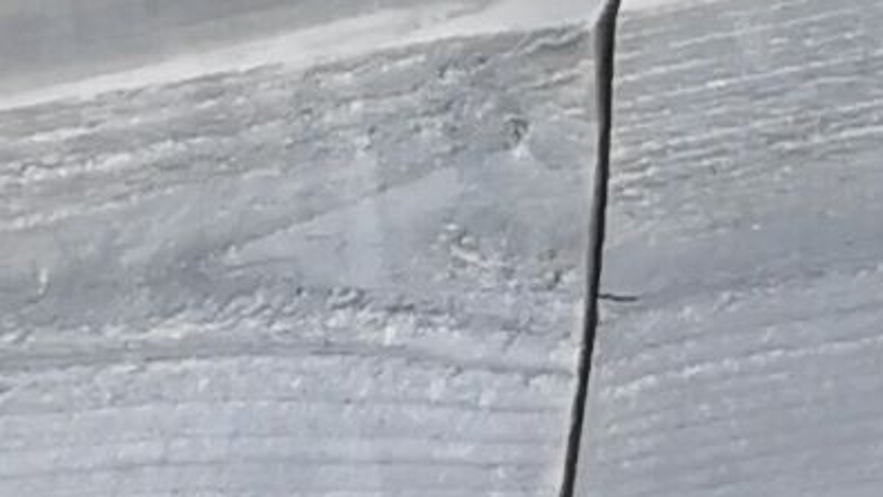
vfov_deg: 3.0
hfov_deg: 7.1
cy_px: 4404
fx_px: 6909
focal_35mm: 295
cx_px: -678
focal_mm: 3.95
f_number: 1.6
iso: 50
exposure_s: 1/324
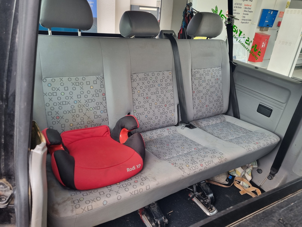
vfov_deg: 53.1
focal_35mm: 26
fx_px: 227
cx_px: 151
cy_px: 114
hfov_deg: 67.3
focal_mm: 5.4
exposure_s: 1/100
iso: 64
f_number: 1.8
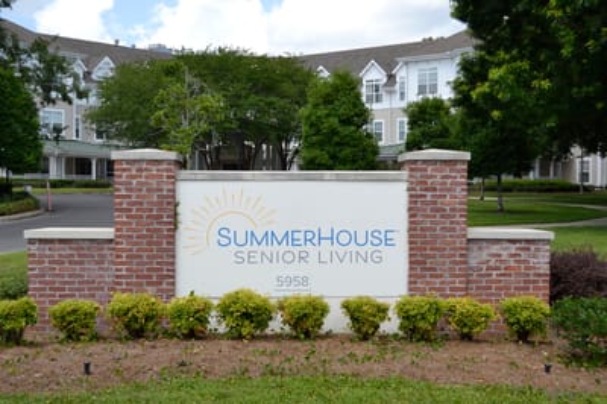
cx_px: 304
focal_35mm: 51
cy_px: 202
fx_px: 859
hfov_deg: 38.9
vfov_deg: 26.4
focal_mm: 34
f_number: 4.5
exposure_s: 1/1000
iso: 400
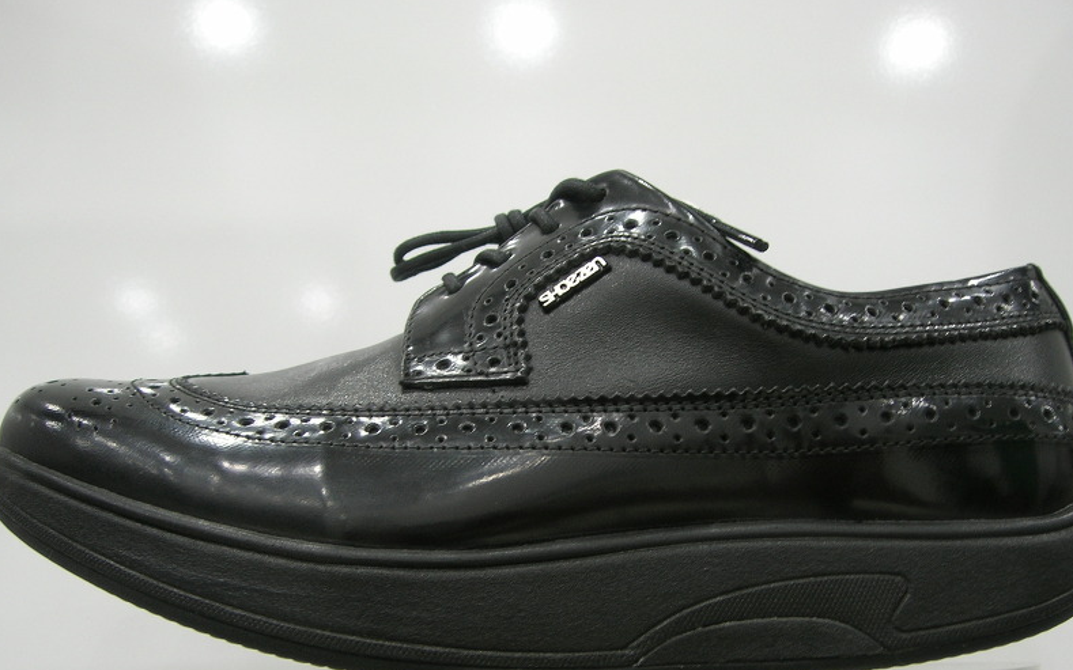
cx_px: 558
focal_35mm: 48
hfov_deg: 41.8
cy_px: 441
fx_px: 1404
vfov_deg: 26.7
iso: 64
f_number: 2.8
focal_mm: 7.8
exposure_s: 1/30.6
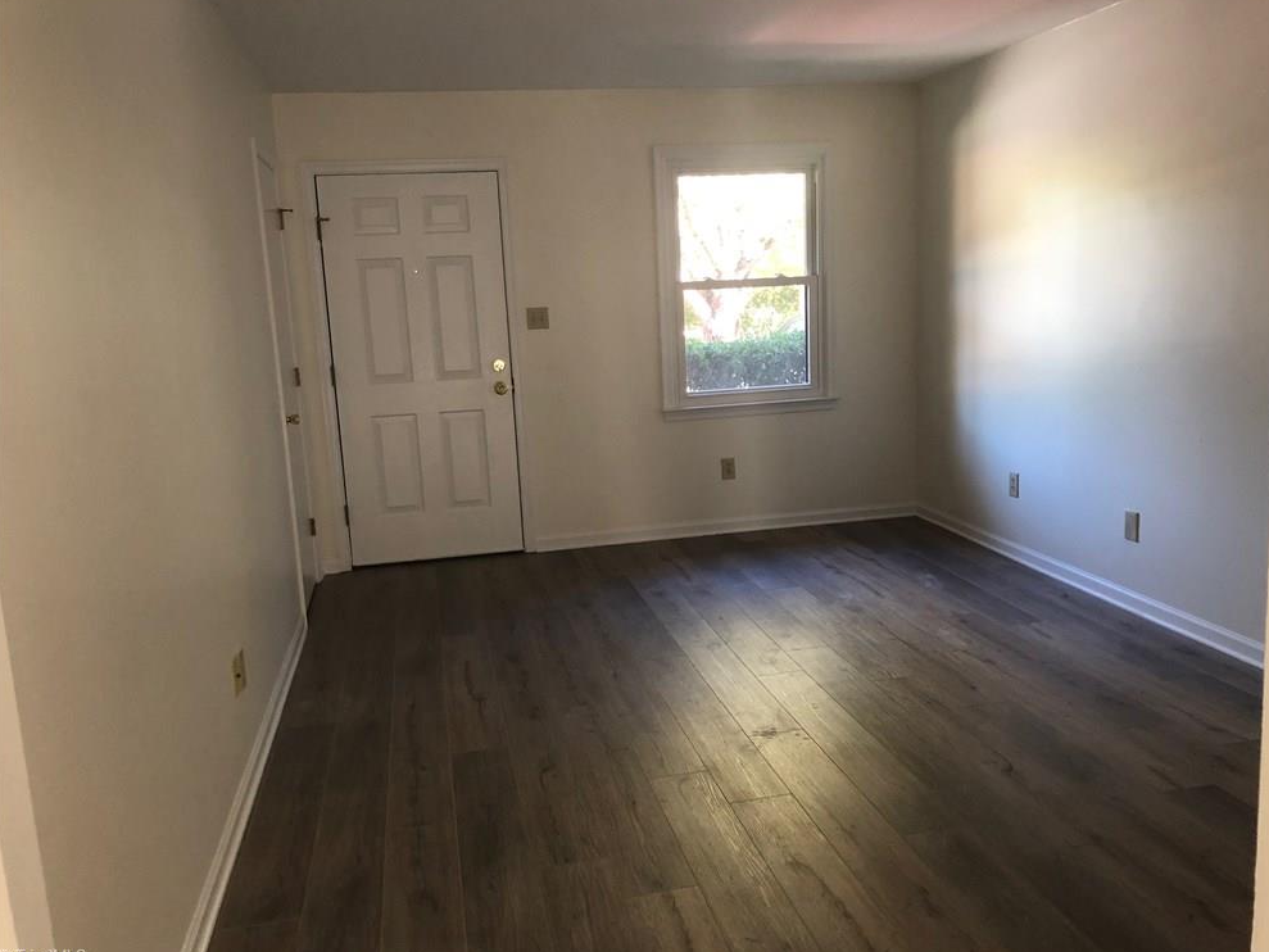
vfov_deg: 48.2
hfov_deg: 61.6
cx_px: 652
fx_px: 1063
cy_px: 476
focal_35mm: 29
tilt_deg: -10.9
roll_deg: +2.9
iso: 64
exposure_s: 1/15
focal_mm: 3.99
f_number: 1.8
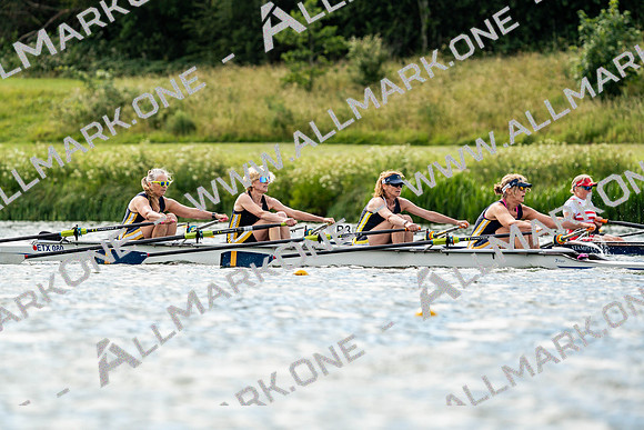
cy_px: 215
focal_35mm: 365
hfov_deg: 5.6
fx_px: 6531
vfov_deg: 3.8
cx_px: 322
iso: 400
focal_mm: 365
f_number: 6.3
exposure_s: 1/2000
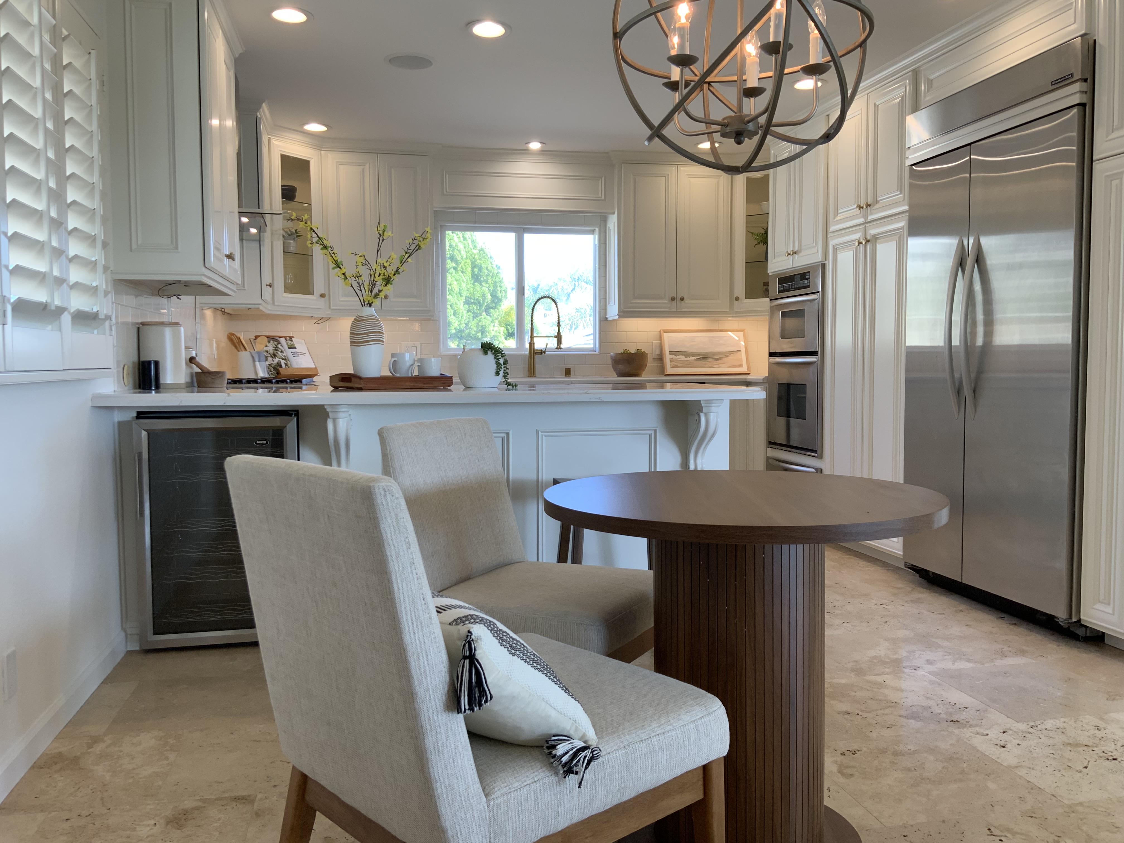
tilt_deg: -3.1
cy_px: 422
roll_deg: -0.7
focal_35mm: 29
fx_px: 942
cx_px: 562
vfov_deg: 48.2
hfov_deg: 61.7
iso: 50
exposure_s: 1/120
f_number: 1.8
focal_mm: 3
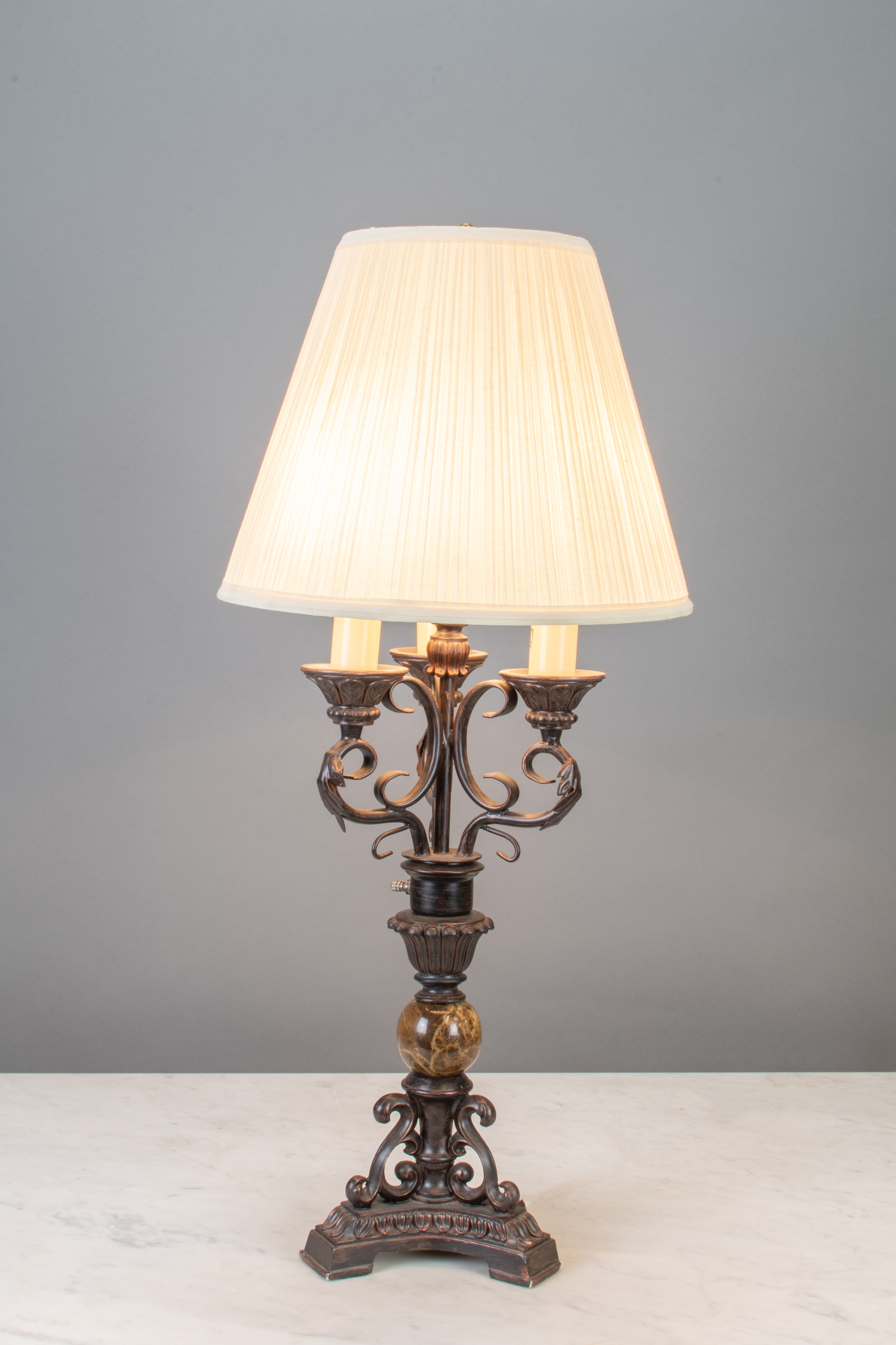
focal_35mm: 52
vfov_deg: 38.2
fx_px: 1941
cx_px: 448
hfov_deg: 26.0
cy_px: 672
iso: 100
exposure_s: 1.3
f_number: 22
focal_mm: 35
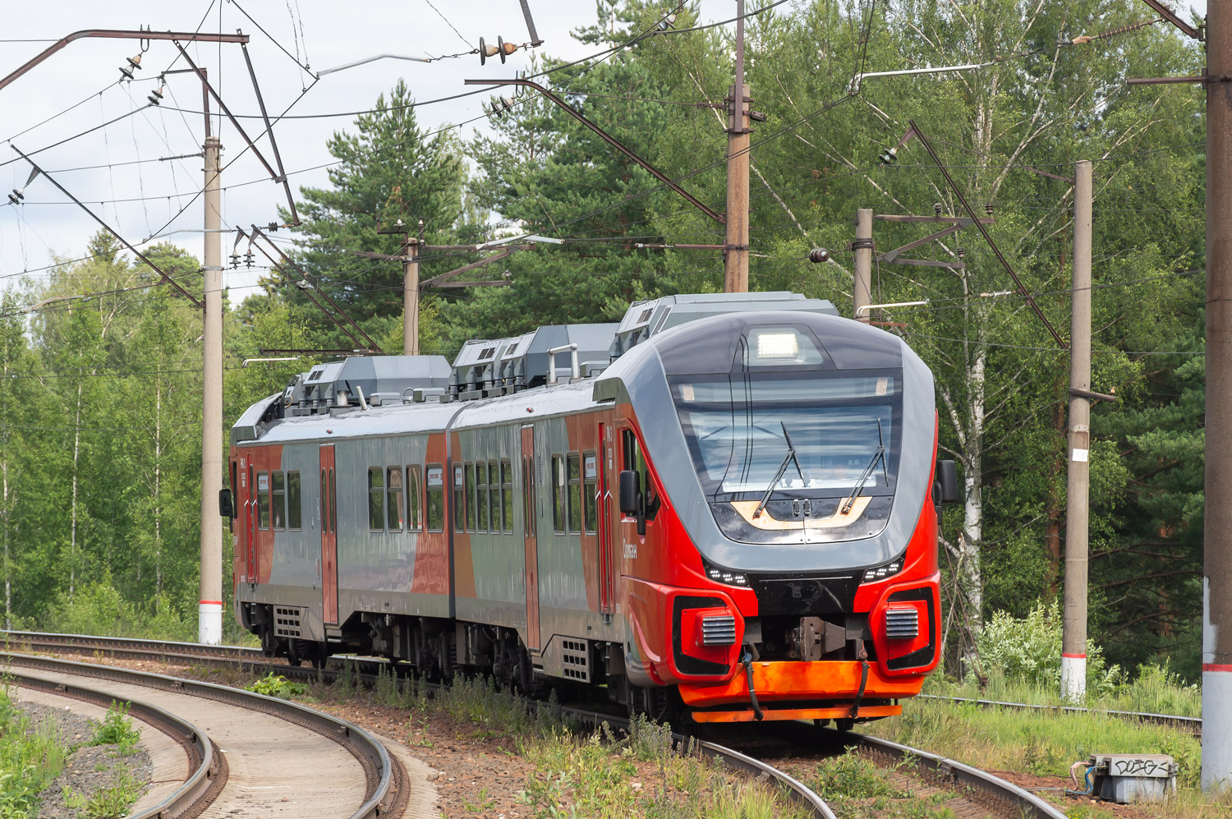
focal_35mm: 158
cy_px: 410
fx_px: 5385
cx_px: 616
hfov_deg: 13.1
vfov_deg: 8.7
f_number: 5.6
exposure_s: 1/500
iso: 250
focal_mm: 105
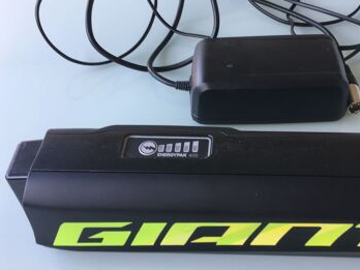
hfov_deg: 46.3
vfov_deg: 35.9
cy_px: 122
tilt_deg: -45.9
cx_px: 231
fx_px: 416
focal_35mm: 40
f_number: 2.2
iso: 32
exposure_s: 1/50
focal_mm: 4.15
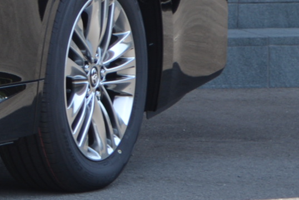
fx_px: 3814
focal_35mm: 459
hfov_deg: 4.4
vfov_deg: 3.0
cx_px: -502
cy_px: -87
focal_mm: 55
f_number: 5.6
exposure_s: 1/160
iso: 100
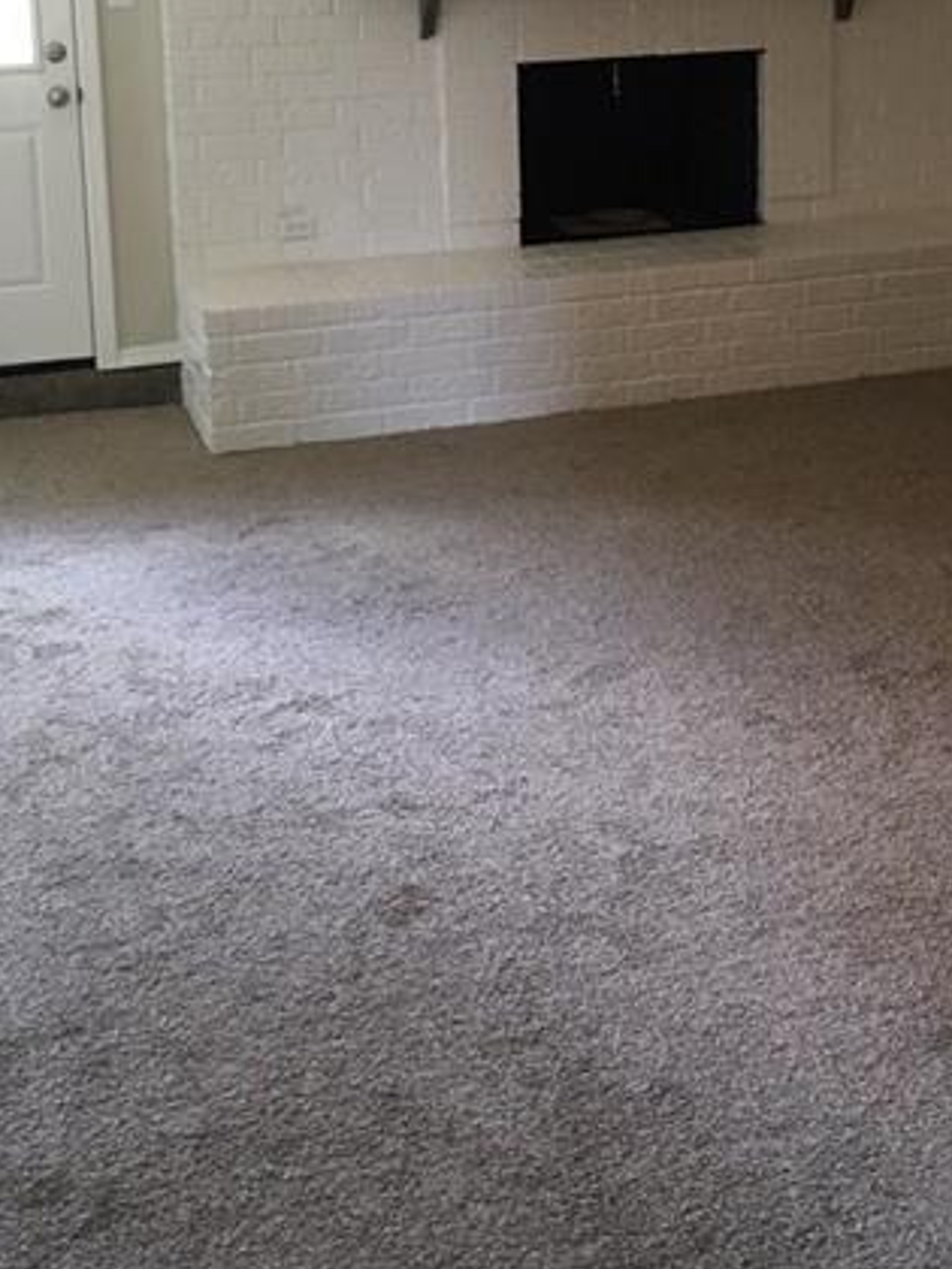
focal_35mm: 53
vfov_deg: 34.6
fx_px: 1943
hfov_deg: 27.4
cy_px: 184
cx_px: 623
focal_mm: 4.15
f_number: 2.2
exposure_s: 1/30
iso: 125
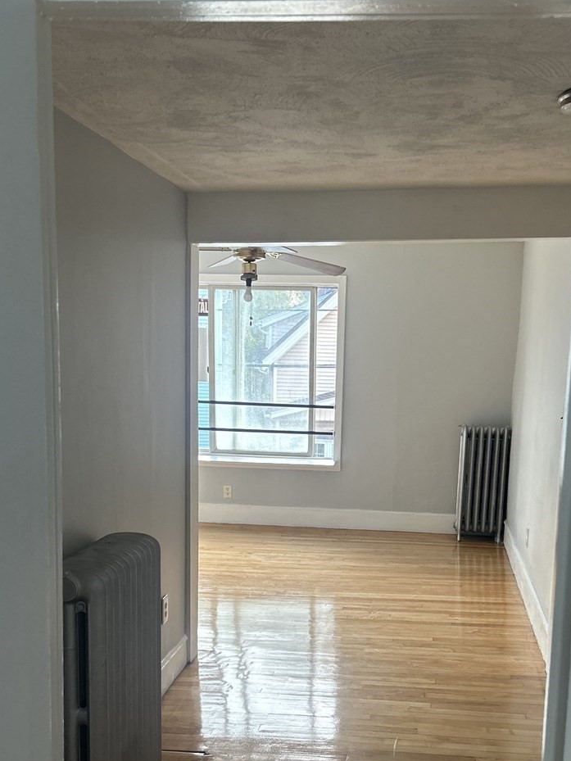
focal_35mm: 43
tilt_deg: -6.4
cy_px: 483
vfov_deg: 43.4
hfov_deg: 33.6
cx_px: 314
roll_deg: -1.8
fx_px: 946
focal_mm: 5.7
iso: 125
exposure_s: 1/101
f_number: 1.5
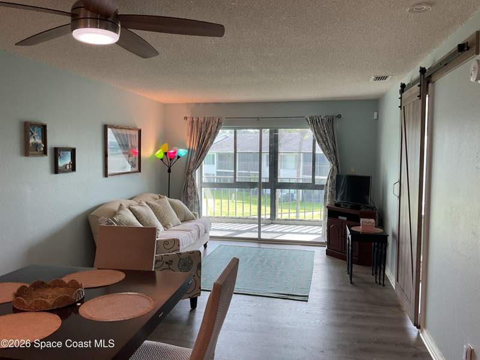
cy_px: 180
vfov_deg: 48.2
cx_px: 240
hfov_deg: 61.7
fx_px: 402
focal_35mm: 29
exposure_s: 1/120
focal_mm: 3
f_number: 1.8
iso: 40
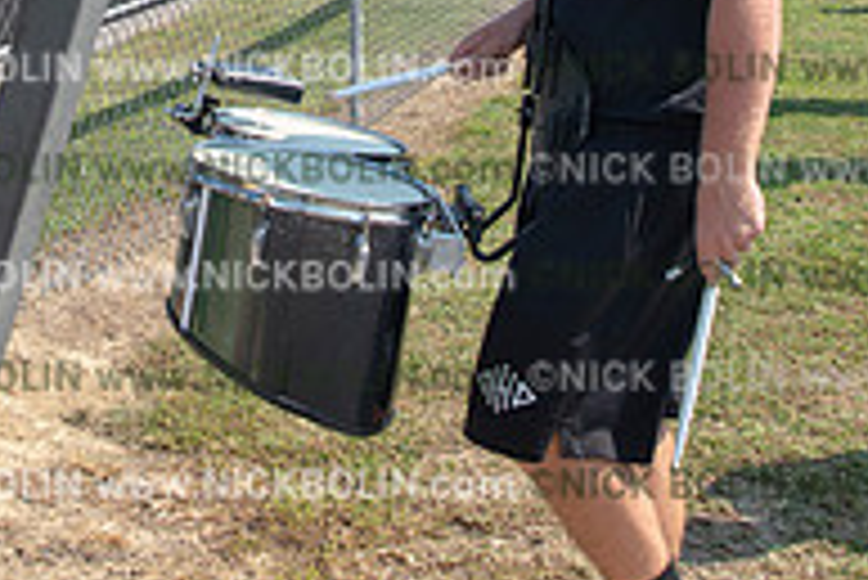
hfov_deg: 27.5
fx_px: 1737
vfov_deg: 17.4
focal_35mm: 72
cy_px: -245
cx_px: 166
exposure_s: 1/640
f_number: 5.6
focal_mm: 24
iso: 200
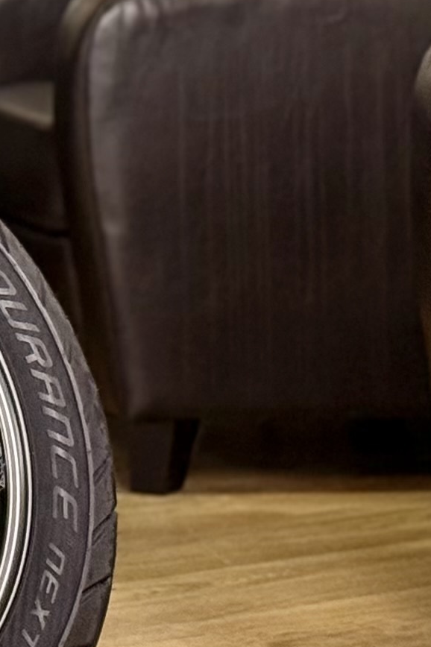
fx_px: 4169
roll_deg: +0.5
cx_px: -992
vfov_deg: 8.8
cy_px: -135
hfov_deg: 5.5
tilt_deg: -0.6
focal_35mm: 232
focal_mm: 6.76
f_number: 1.78
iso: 100
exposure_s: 1/60
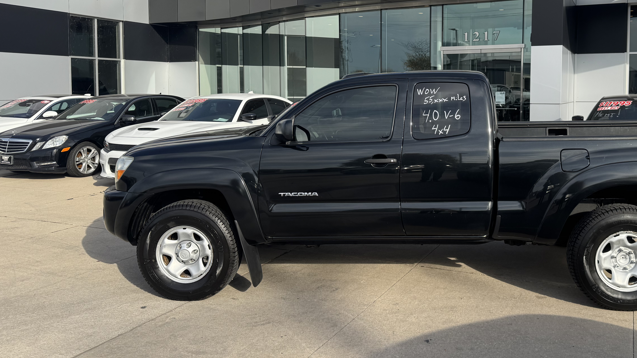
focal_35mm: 33
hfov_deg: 58.7
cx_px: 400
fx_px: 557
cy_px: 115
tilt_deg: -3.3
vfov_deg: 35.2
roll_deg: -0.3
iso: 80
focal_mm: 6.76
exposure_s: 1/2833
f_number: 1.78
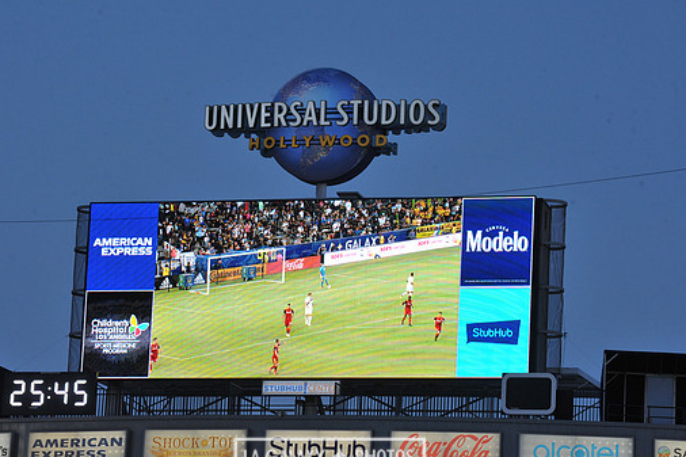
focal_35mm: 195
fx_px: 3714
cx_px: 329
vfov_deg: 7.0
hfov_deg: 10.6
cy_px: 252
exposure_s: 1/320
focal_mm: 170
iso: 1250
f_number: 9
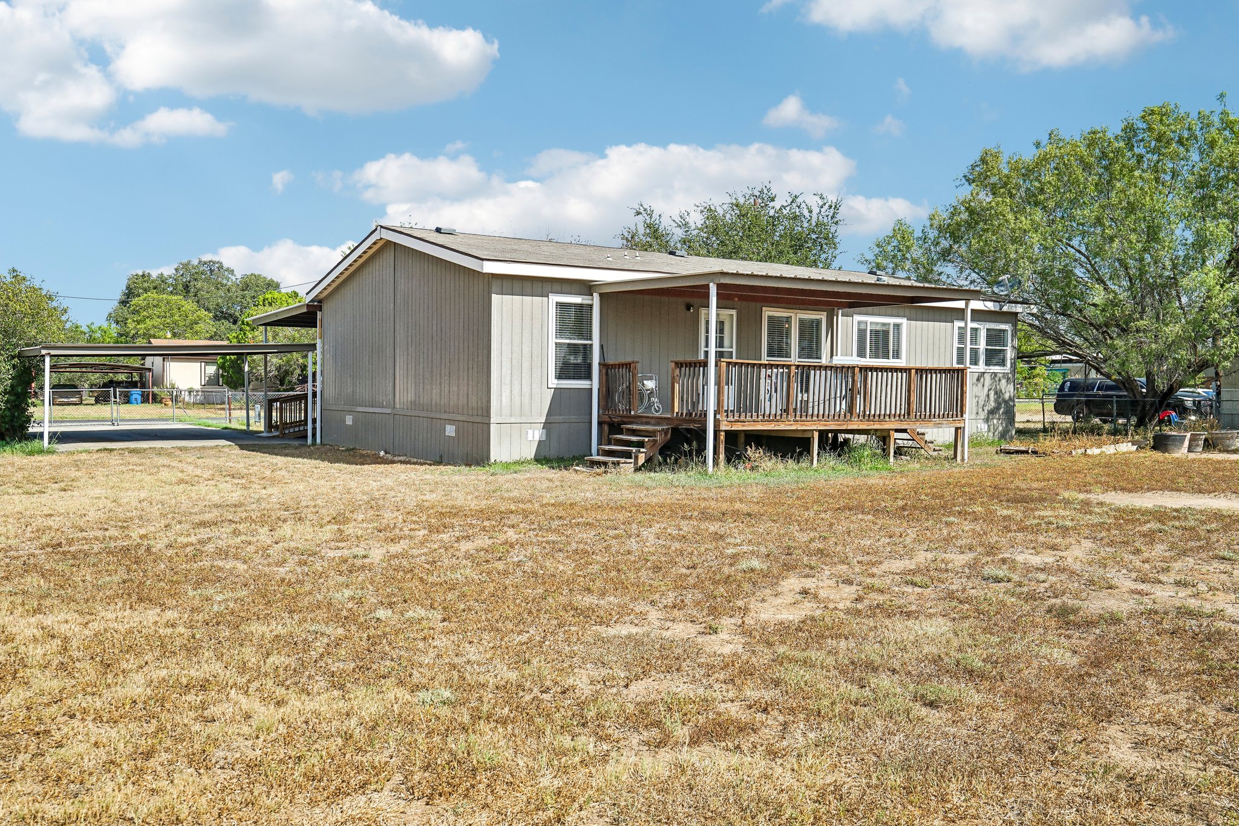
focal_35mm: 31
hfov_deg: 60.3
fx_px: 1067
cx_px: 620
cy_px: 413
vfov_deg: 42.3
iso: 200
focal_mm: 31
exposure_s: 1/250
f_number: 8
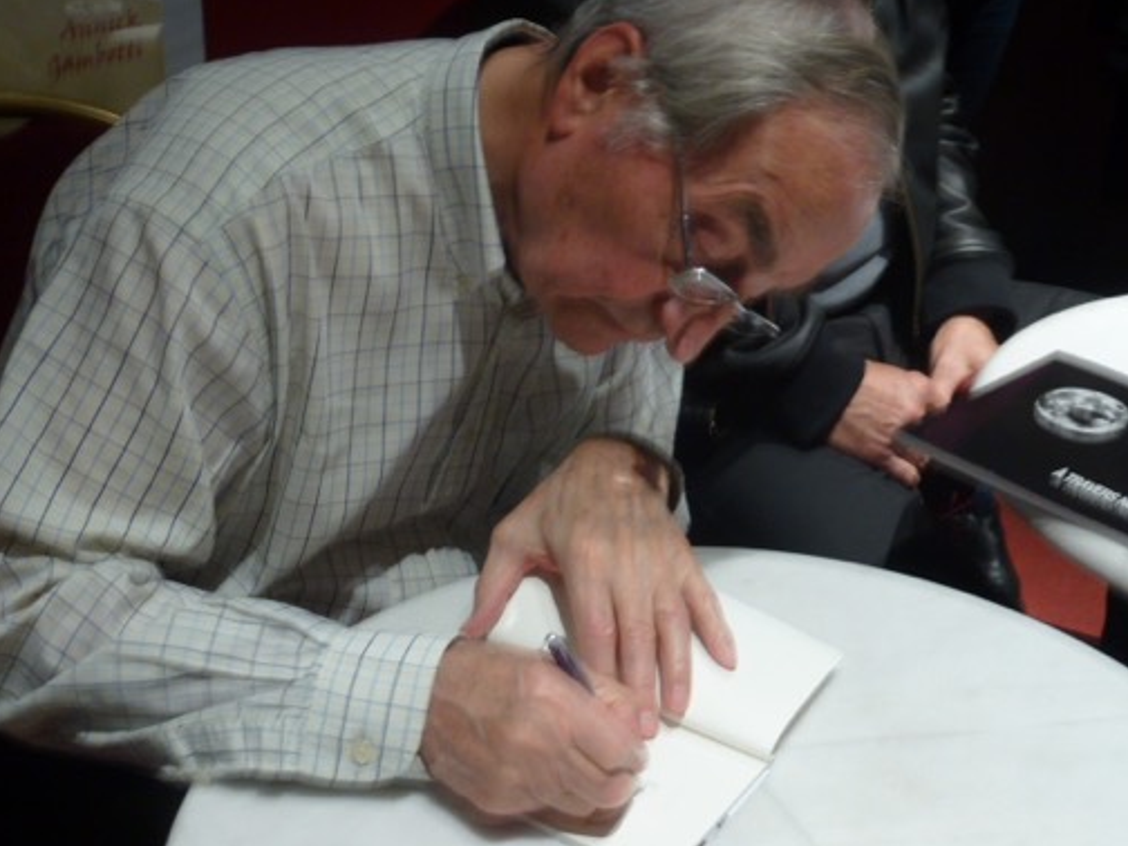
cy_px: 461
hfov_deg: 38.1
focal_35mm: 50
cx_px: 506
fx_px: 1629
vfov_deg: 29.1
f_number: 4
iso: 100
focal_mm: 8
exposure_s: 1/4
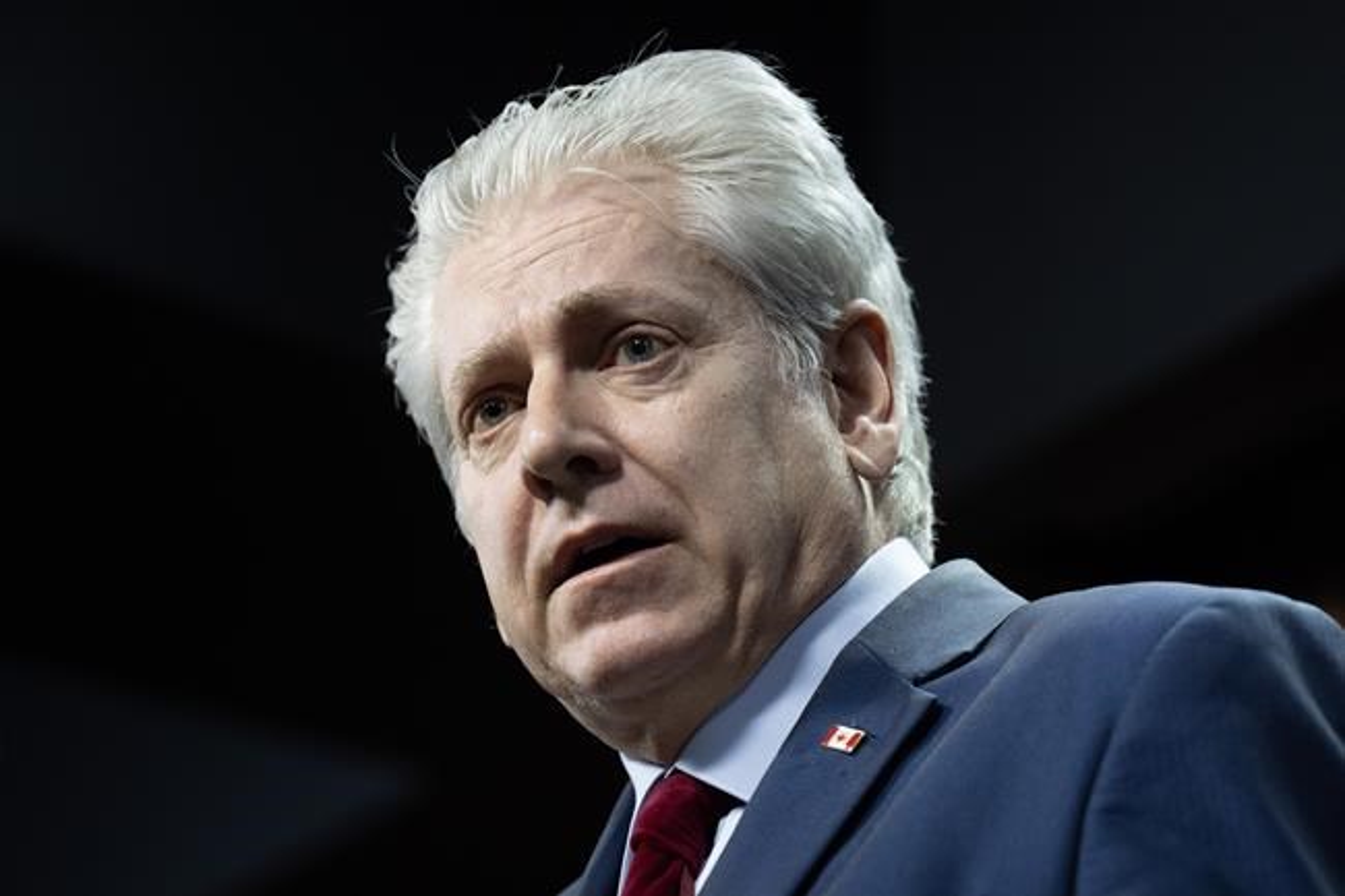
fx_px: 7470
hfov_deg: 10.3
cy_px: 448
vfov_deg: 6.9
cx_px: 672
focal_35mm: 200
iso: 3200
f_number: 4.5
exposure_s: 1/160
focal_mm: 200
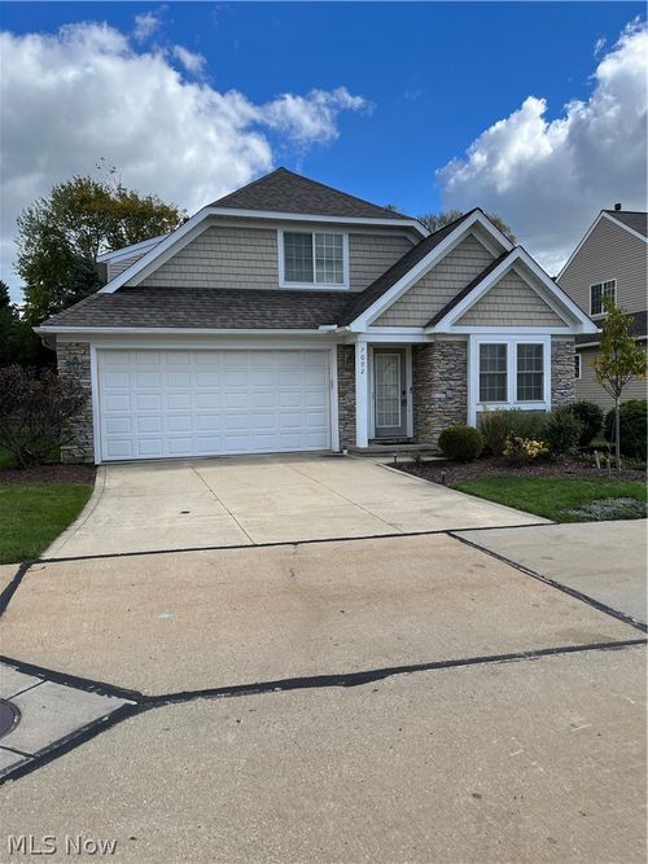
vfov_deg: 67.3
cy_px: 432
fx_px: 649
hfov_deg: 53.0
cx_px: 324
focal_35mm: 26
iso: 50
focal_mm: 5.1
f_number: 1.6
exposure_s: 1/2309
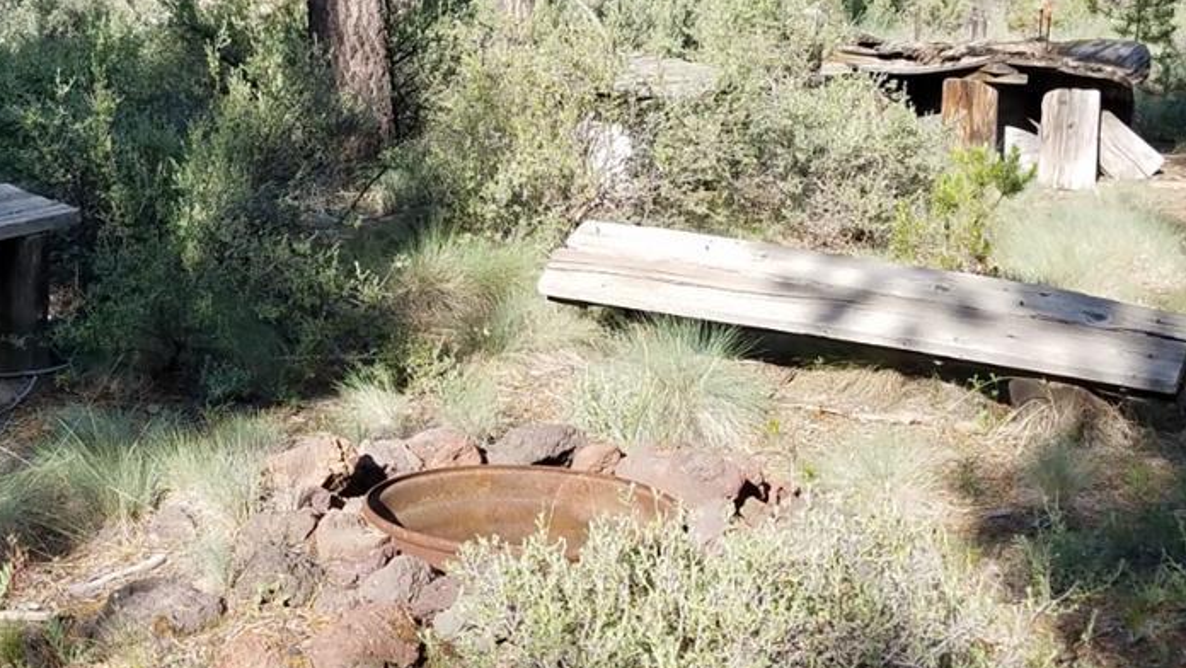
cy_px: 68
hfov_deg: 34.2
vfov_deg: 19.4
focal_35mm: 61
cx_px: 448
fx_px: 1919
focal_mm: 4.2
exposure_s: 1/1068
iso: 50
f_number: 1.7
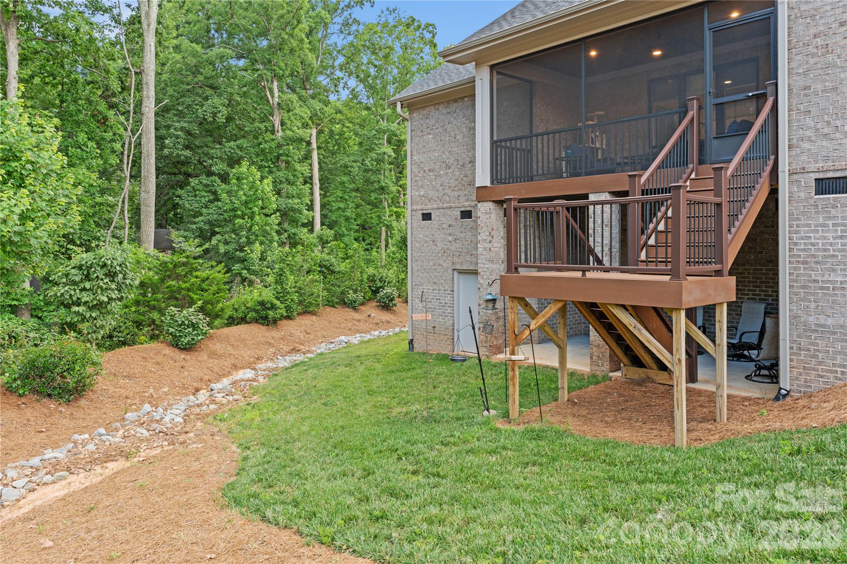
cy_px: 282
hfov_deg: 71.5
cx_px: 424
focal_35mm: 25
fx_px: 588
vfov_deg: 51.3
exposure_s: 1/40
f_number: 7.1
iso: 500
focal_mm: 25
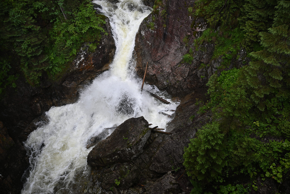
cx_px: 145
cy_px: 97
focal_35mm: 24
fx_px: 193
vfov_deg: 53.1
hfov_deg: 73.7
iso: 100
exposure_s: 1/100
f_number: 5
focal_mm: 24
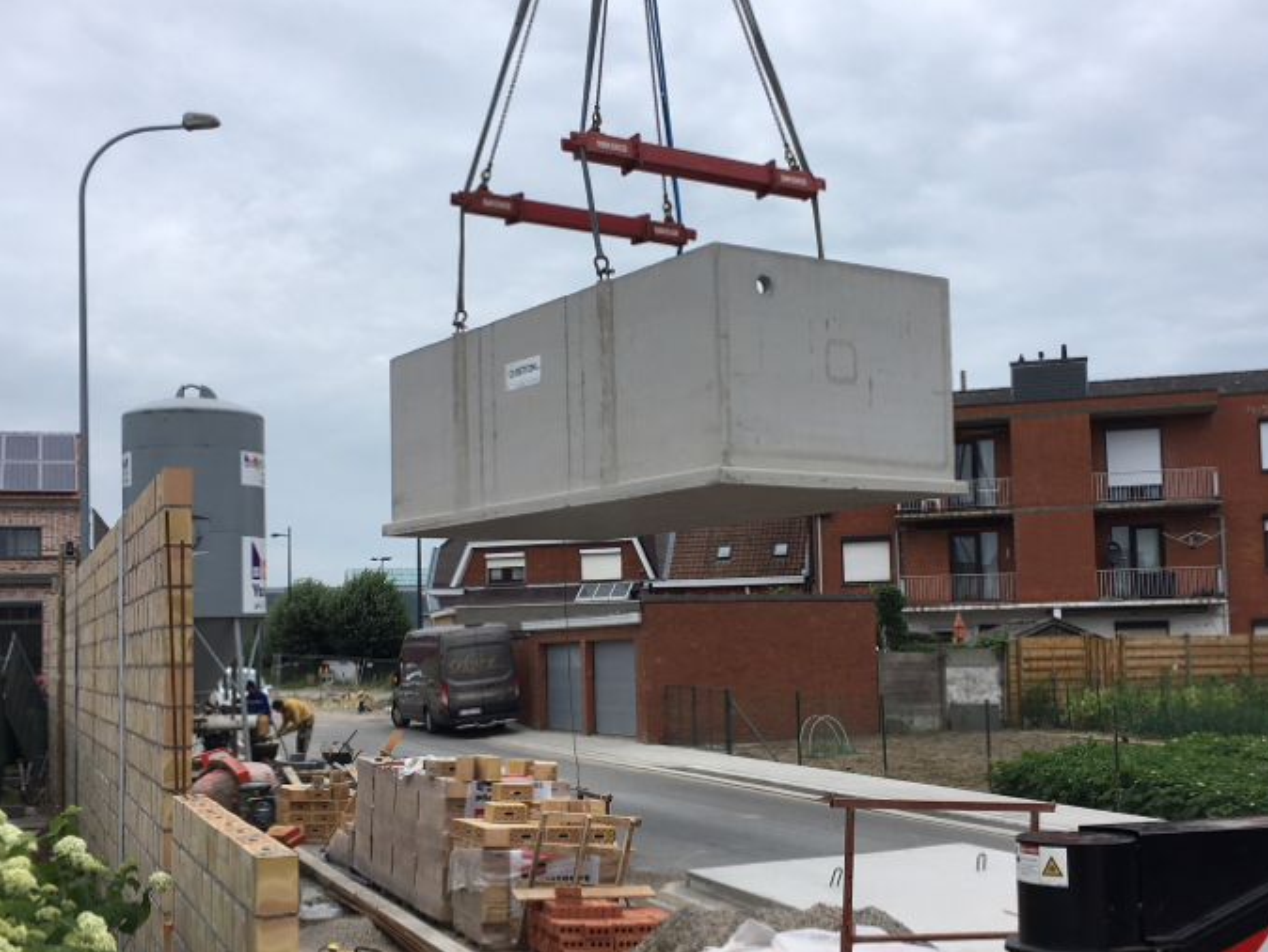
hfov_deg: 43.8
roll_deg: +0.7
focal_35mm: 43
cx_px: 608
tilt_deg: +2.8
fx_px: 1576
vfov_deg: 33.6
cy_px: 547
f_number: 2.2
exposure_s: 1/1241
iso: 25
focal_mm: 4.15
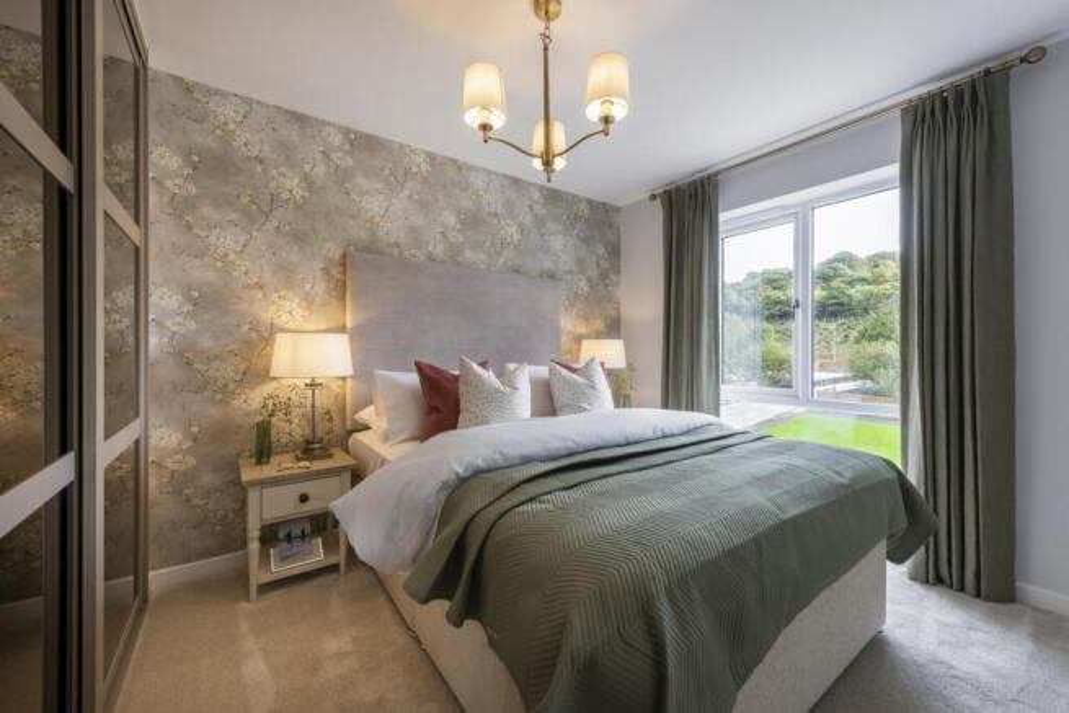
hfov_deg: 104.2
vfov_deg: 81.2
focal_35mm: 14
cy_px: 356
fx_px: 416
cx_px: 534
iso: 64
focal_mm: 14
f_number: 16
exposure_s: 1/2.5
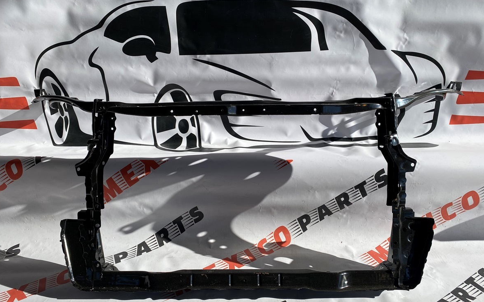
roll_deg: +0.8
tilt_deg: -20.0
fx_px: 369
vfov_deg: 44.5
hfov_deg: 66.5
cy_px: 150
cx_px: 241
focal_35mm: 28
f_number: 1.8
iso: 32
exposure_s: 1/3401
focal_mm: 4.25
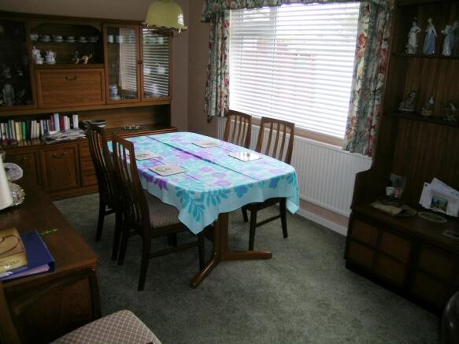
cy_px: 172
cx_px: 230
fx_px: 371
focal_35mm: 28
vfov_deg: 49.7
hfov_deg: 63.5
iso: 50
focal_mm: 5.8
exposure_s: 1/30
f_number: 2.8
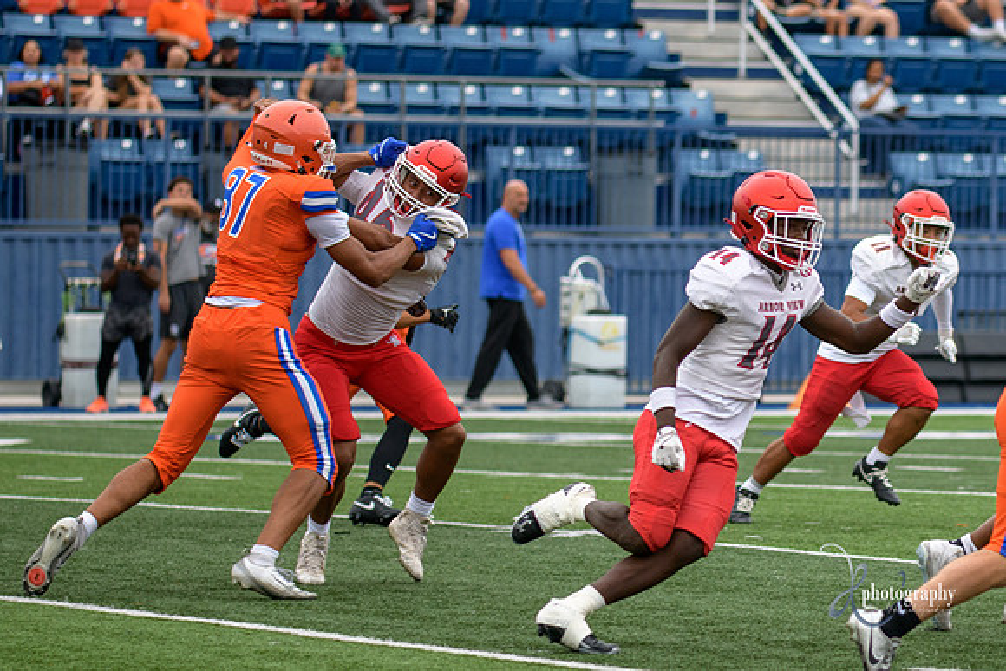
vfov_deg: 5.1
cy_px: 372
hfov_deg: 7.6
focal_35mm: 270
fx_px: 7540
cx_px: 862
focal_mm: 120
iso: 250
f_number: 2.8
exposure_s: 1/1250
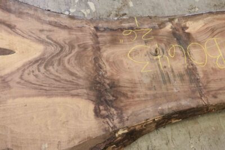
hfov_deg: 54.4
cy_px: 75
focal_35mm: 35
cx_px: 112
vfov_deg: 37.9
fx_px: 219
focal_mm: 35
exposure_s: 1/125
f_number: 5.6
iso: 400
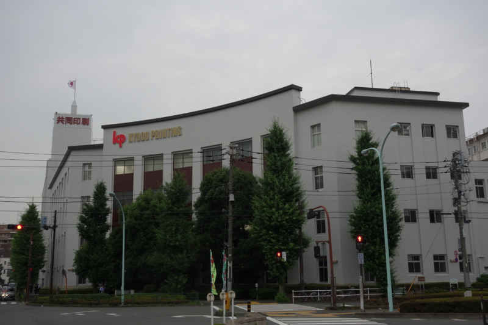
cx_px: 244
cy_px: 162
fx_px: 515
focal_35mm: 38
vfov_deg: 35.0
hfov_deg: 50.7
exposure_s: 1/250
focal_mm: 14.23
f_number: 5.6
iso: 320
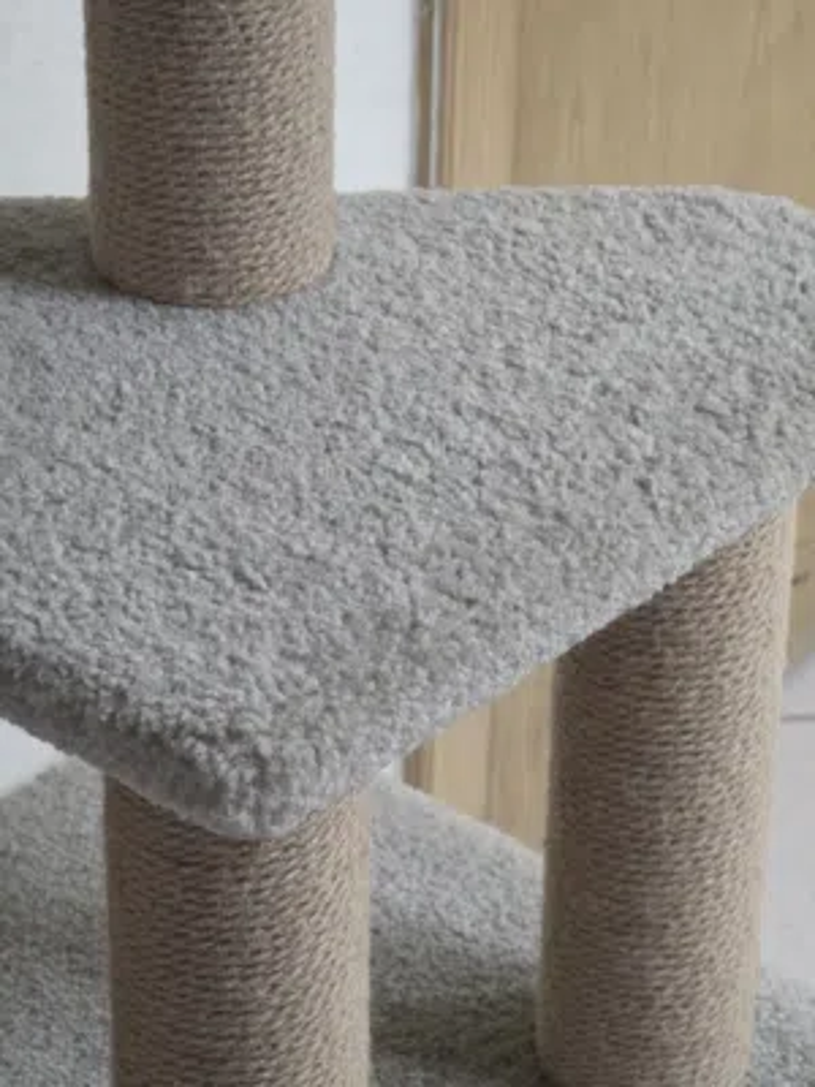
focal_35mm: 115
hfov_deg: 12.9
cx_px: 408
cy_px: 544
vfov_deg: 17.1
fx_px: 3610
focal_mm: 18.6
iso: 800
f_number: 3.4
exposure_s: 1/50
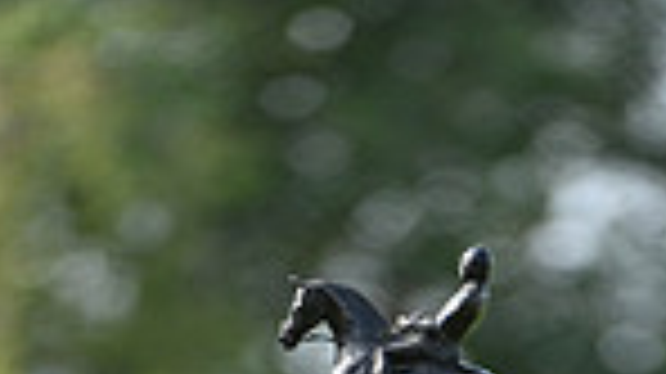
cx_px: 488
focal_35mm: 1442
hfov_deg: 1.5
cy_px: 1230
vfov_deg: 0.8
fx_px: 25447
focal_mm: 350
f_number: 4.5
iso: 720
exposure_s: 1/1250
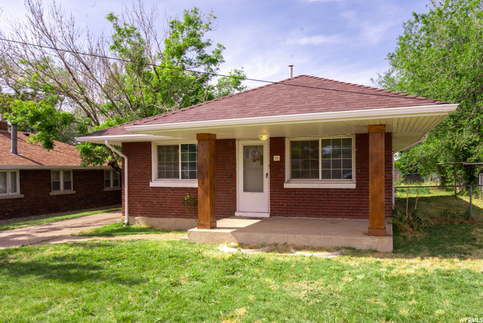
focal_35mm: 26
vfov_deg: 49.6
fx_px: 349
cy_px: 162
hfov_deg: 69.4
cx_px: 242
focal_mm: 26
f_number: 13
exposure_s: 1/125
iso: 200
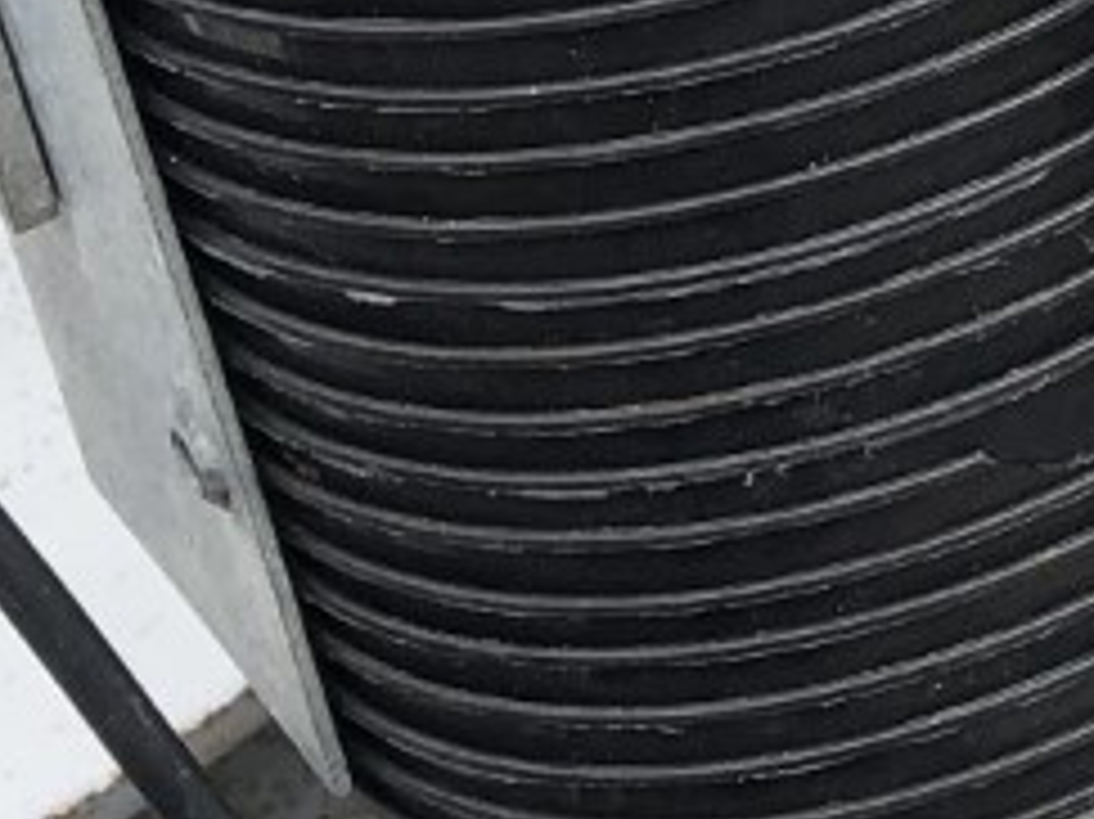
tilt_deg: -30.5
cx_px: 1468
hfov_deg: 11.6
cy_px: -490
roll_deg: -2.6
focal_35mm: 166
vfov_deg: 8.7
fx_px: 5244
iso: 20
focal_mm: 4
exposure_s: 1/500
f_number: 1.8
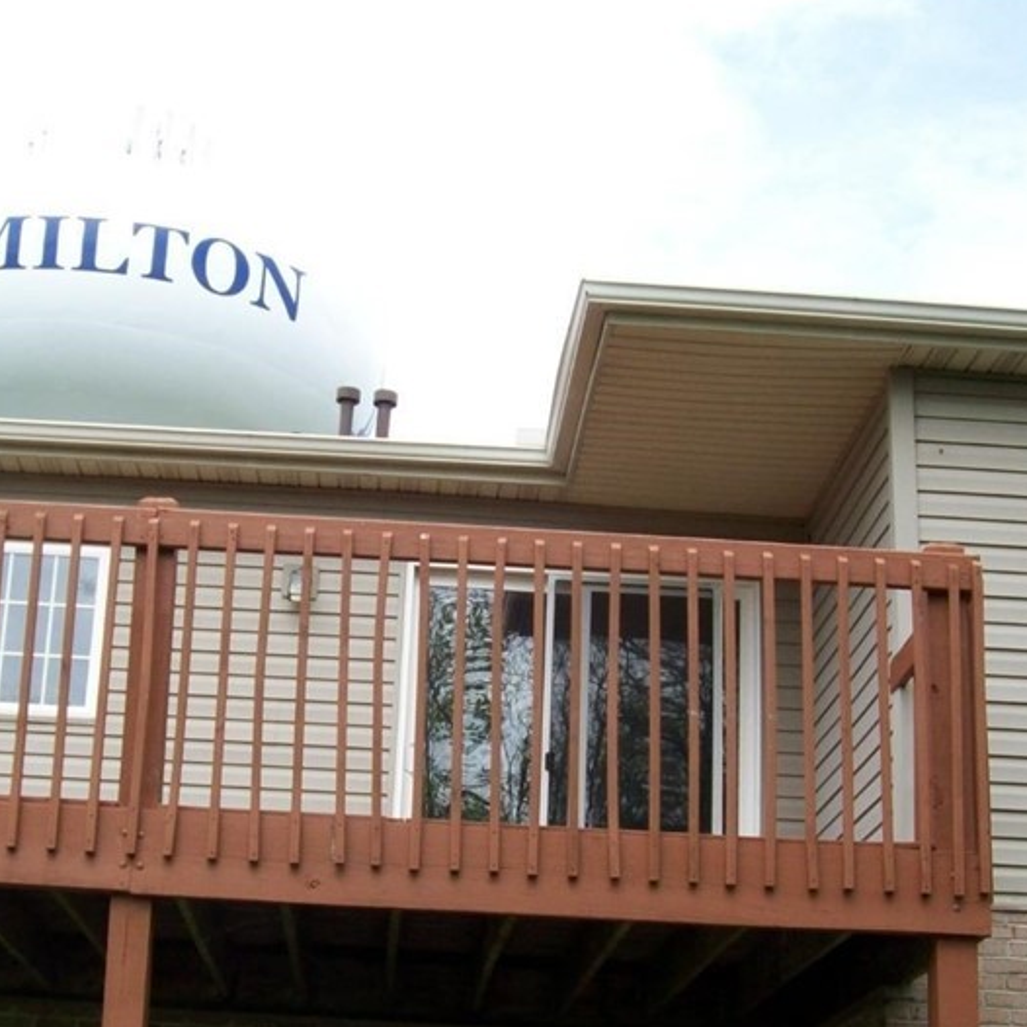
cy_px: 629
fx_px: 2081
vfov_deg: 27.6
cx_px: 383
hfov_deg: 27.6
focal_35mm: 62
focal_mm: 6
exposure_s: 1/251
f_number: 4.8
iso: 80
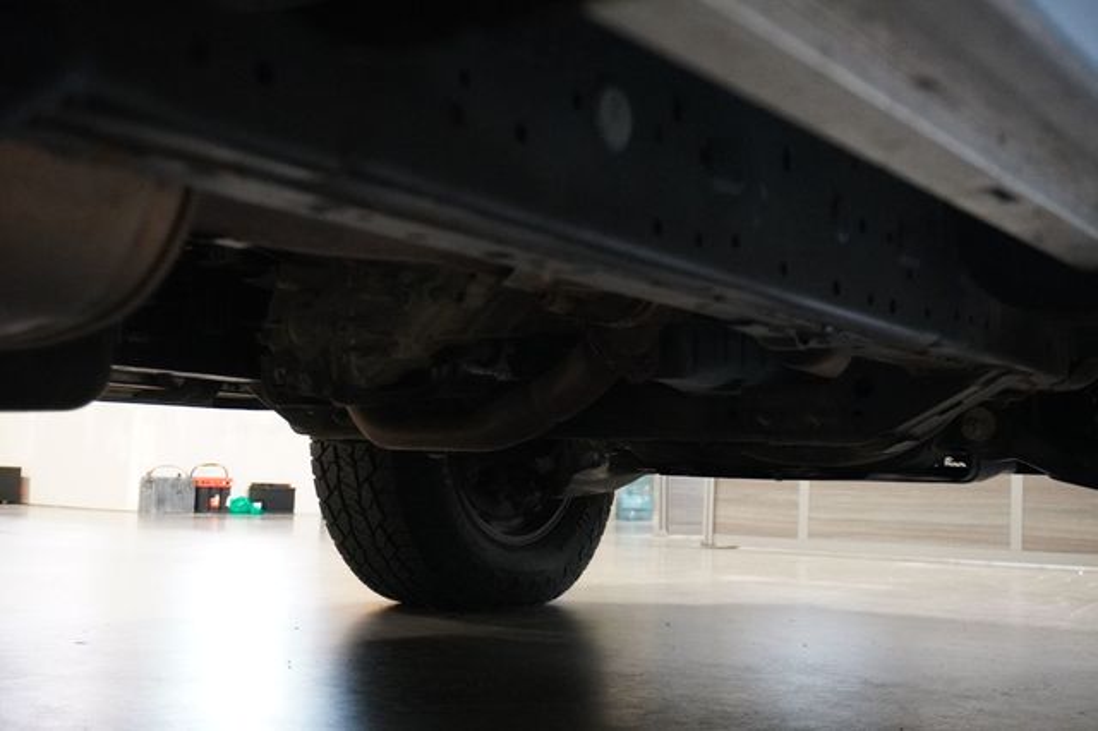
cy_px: 366
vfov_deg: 29.8
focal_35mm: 45
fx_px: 1372
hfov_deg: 43.6
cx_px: 549
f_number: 5
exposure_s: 1/50
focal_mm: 30
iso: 6400
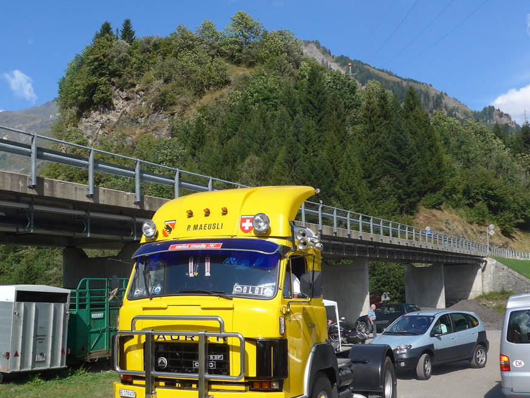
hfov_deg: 46.7
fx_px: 613
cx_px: 233
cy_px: 244
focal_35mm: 40
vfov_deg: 35.8
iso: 80
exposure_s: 1/1600
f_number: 2.8
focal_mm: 6
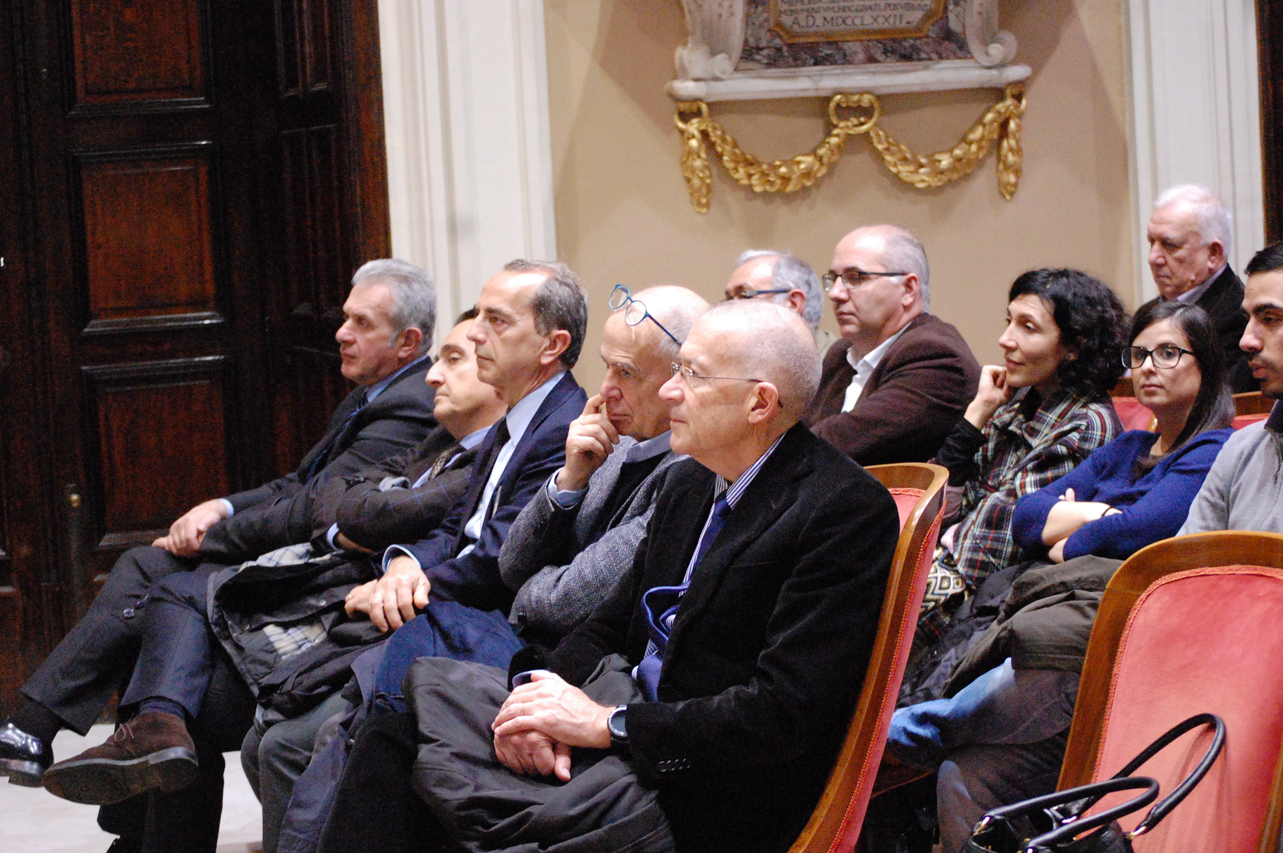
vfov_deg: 16.5
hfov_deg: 24.6
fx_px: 2938
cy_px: 426
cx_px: 642
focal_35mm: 82
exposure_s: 1/40
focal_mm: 55
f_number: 4
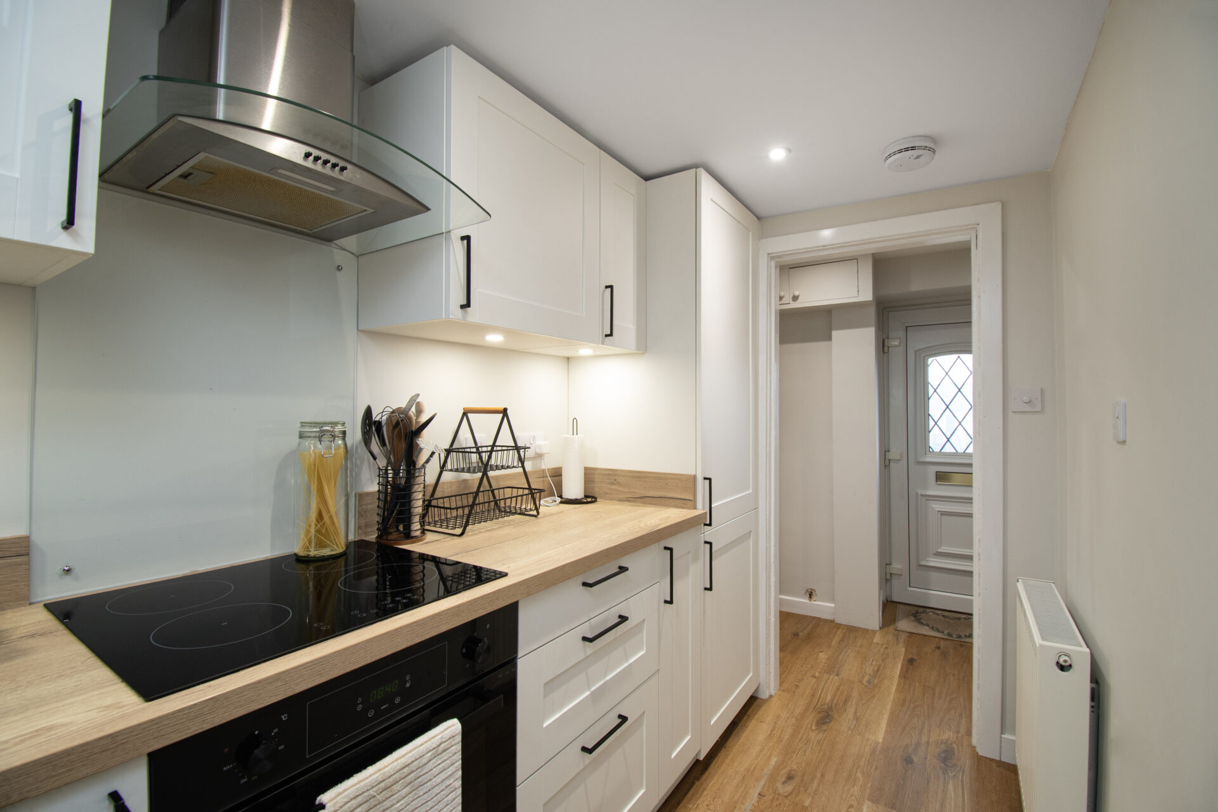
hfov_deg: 100.4
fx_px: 507
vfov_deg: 77.3
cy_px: 406
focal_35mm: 15
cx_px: 609
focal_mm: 10
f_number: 8
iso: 320
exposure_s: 1/3
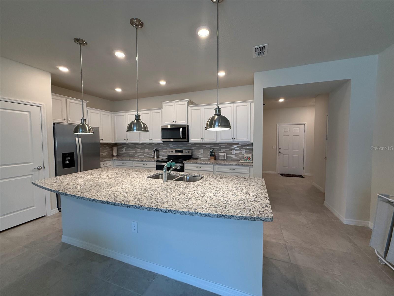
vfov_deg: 85.7
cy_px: 148
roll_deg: +0.7
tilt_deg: -1.5
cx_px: 197
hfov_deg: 102.1
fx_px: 159
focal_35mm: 14
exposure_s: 1/120
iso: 200
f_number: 2.2
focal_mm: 2.22
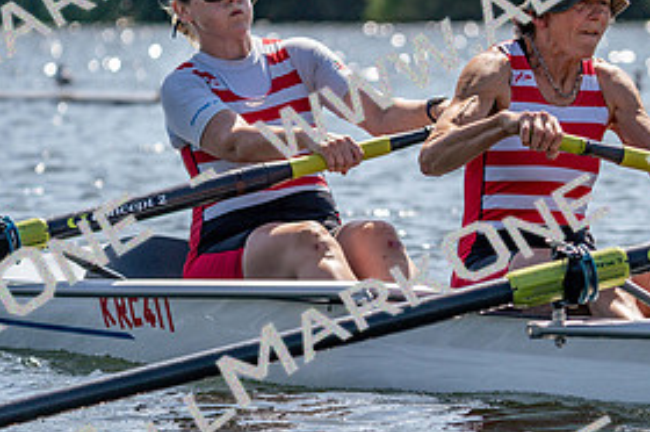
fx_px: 7484
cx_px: 541
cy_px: 166
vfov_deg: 3.3
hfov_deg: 5.0
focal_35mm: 415
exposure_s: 1/2000
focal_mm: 200
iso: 250
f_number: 5.6
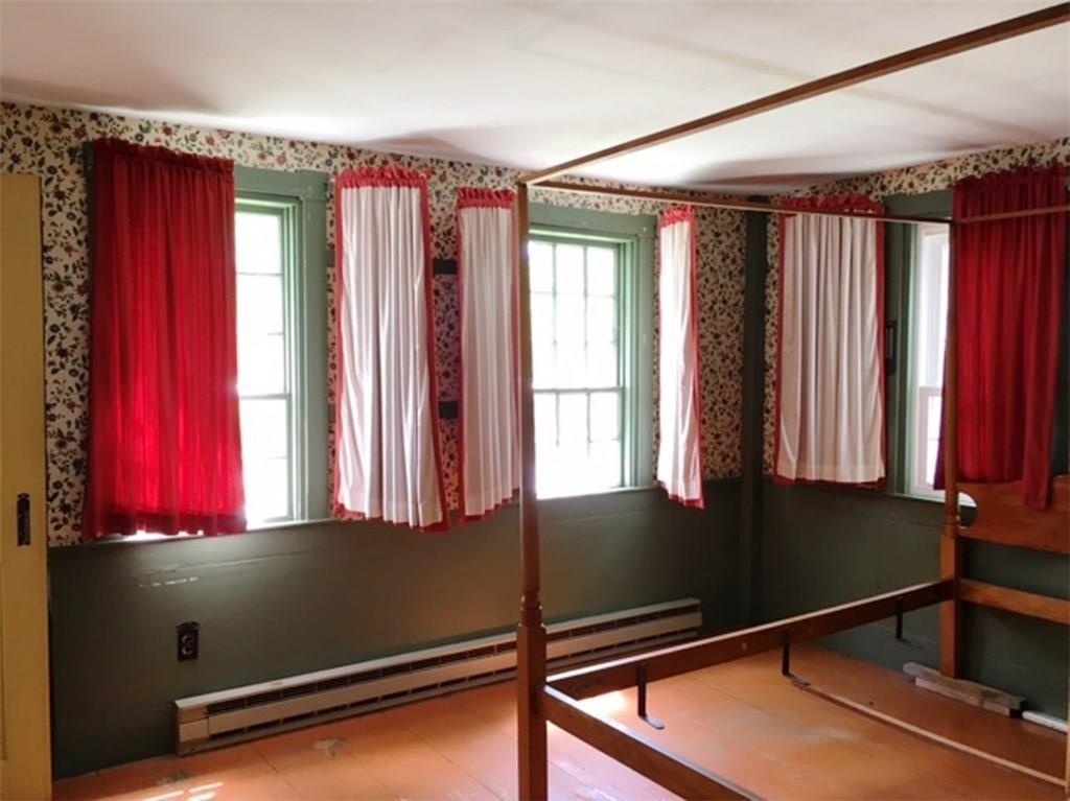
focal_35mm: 29
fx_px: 896
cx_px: 535
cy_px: 400
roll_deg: +1.2
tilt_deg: -3.7
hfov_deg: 61.7
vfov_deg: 48.2
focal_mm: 4.15
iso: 50
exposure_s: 1/30
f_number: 2.2
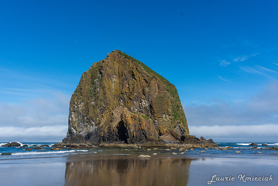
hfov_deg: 64.5
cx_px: 139
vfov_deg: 45.7
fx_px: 220
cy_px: 93
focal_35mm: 28
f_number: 8
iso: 220
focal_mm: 19
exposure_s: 1/640
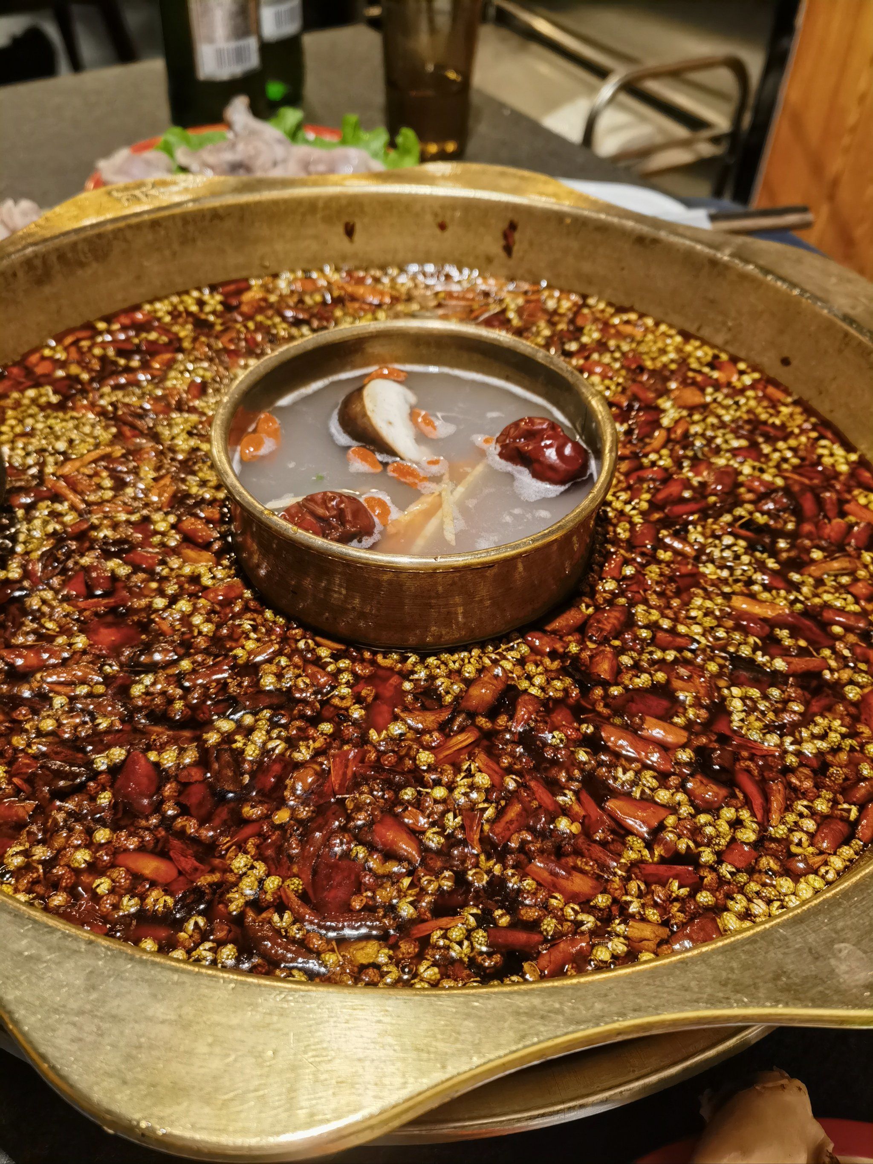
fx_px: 1042
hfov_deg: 45.4
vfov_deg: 58.4
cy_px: 582
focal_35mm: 31
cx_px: 436
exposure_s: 1/50
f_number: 1.9
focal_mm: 6.67
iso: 200
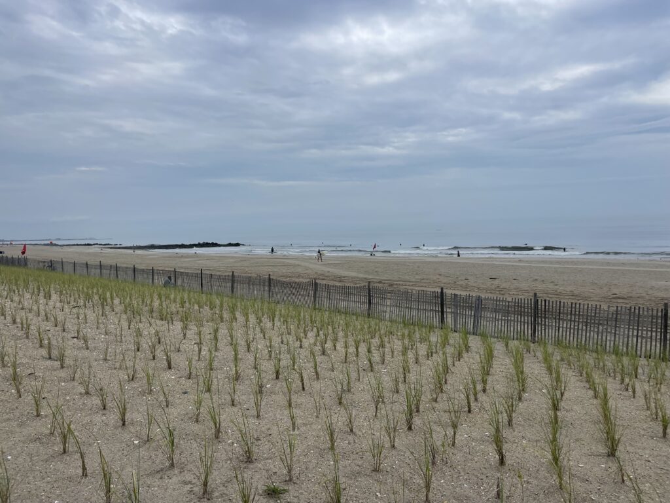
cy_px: 252
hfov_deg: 67.3
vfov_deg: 53.1
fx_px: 503
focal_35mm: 26
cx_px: 335
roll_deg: +1.6
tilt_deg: -2.2
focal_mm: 4.2
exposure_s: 1/5291
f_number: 1.6
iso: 32
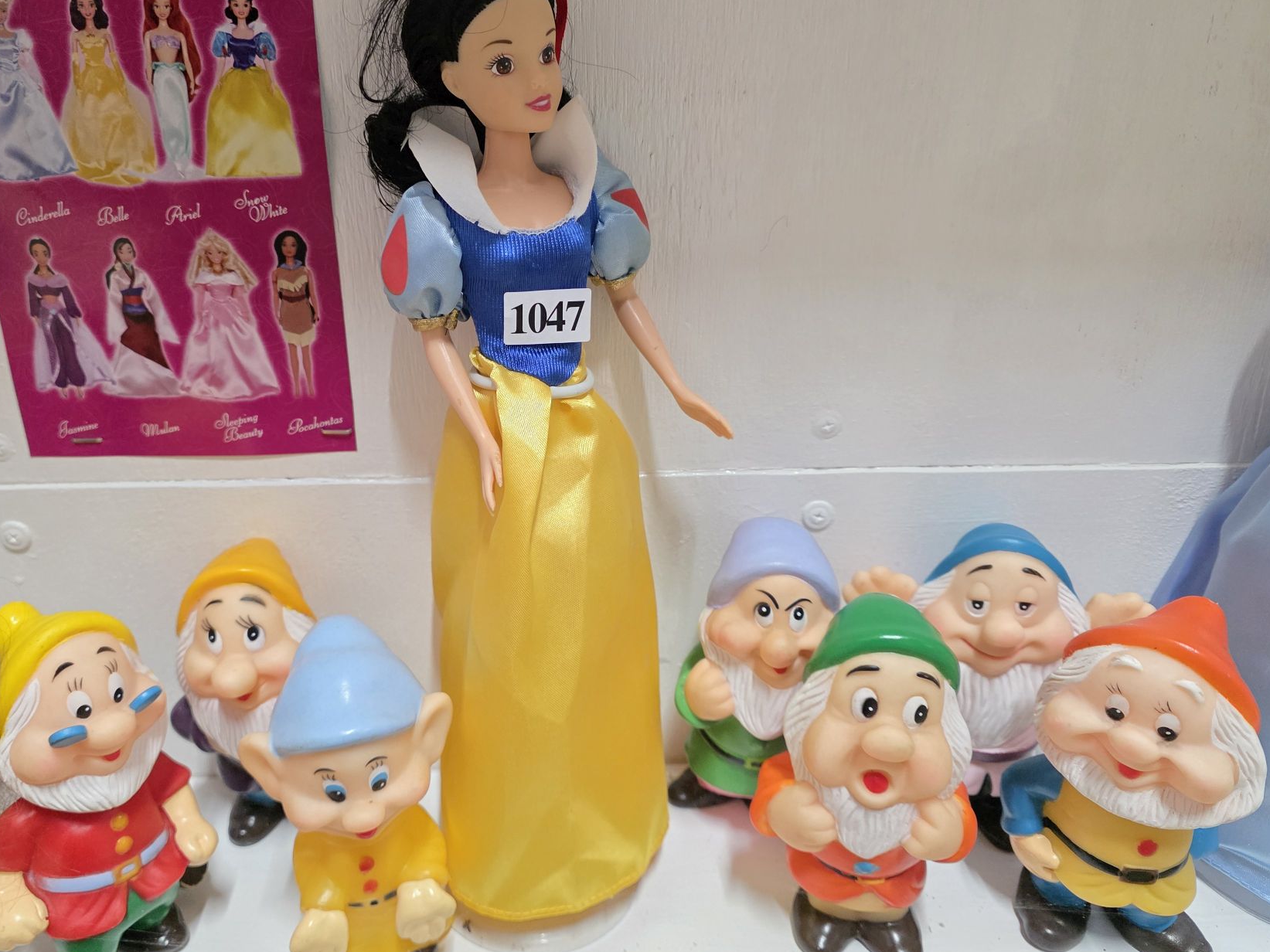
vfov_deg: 49.7
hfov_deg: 63.2
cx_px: 556
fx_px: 1027
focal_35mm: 28
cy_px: 454
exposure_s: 1/100
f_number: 1.7
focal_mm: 6.3
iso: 1250
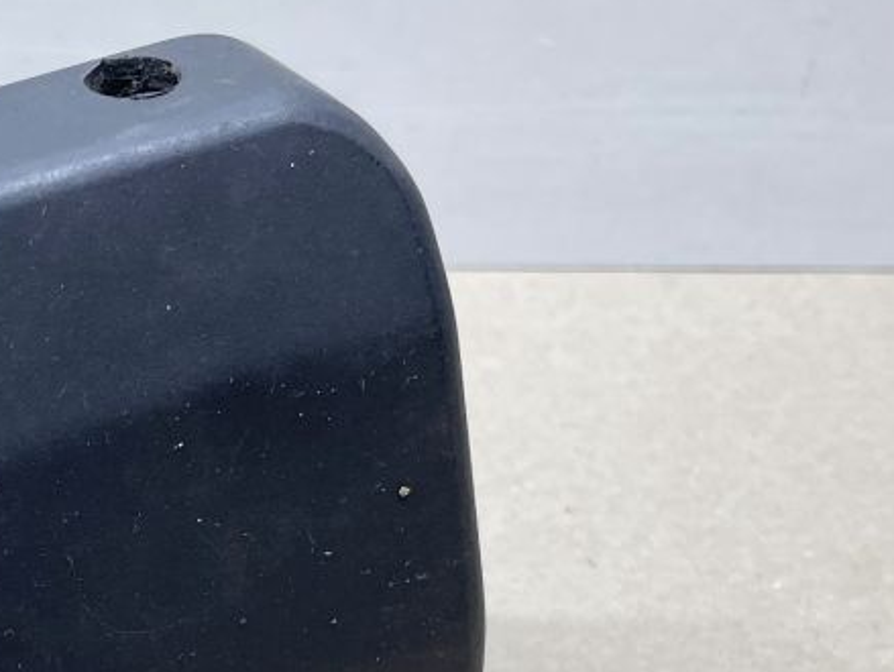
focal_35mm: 71
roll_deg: +0.5
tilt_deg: -39.0
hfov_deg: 25.9
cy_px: 662
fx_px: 1835
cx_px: -14
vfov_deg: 20.1
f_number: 1.6
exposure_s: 1/100
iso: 100
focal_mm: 4.2
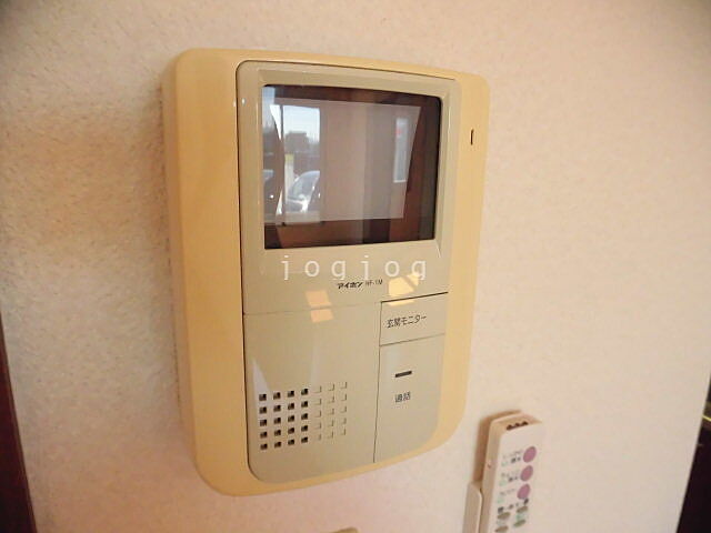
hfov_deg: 71.6
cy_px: 266
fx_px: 493
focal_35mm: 24
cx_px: 356
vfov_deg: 56.8
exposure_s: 1/320
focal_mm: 4.3
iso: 800
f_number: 3.1
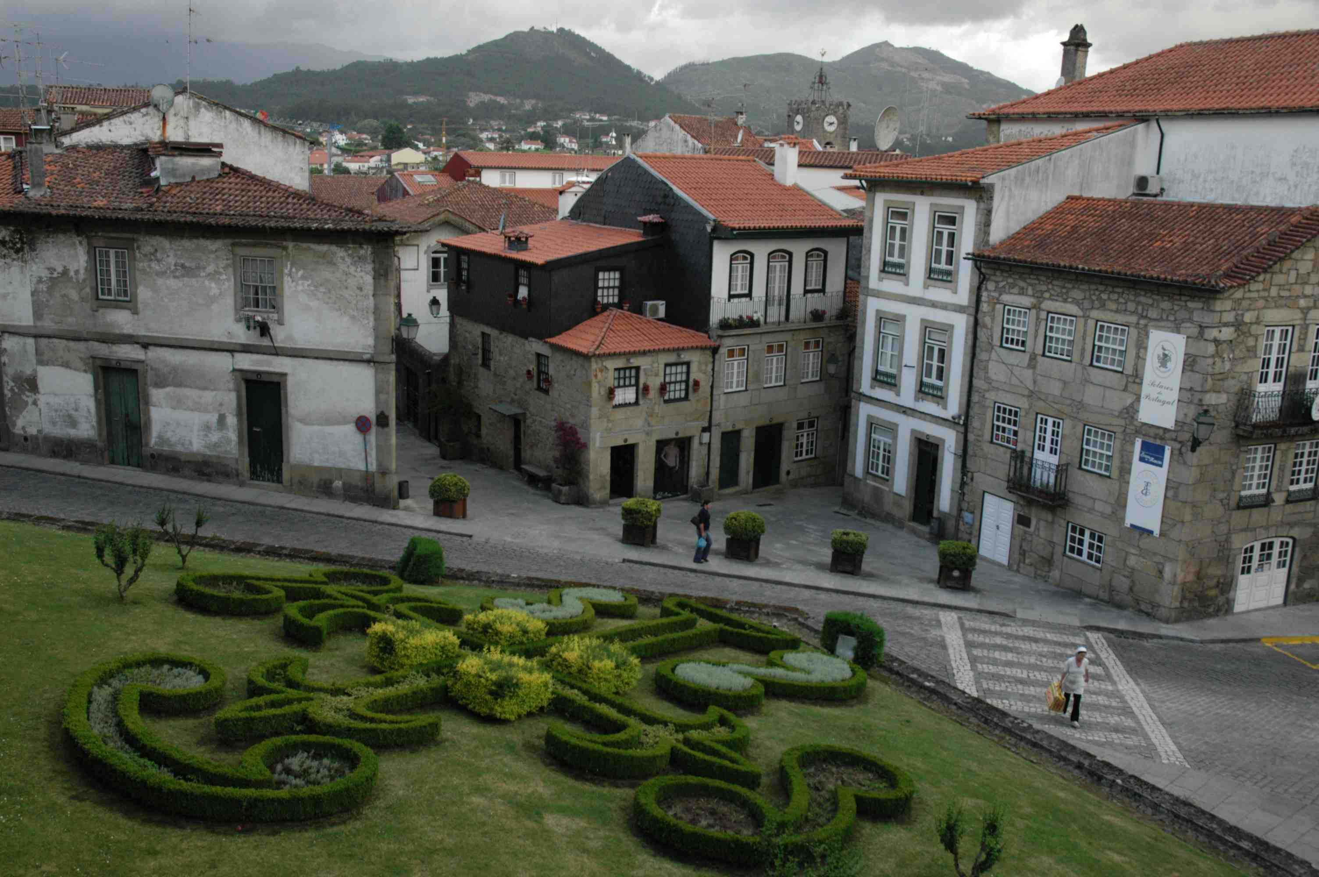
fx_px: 1208
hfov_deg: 57.3
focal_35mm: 33
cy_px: 438
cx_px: 660
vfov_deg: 39.9
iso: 400
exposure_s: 1/125
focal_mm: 22
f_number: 5.6
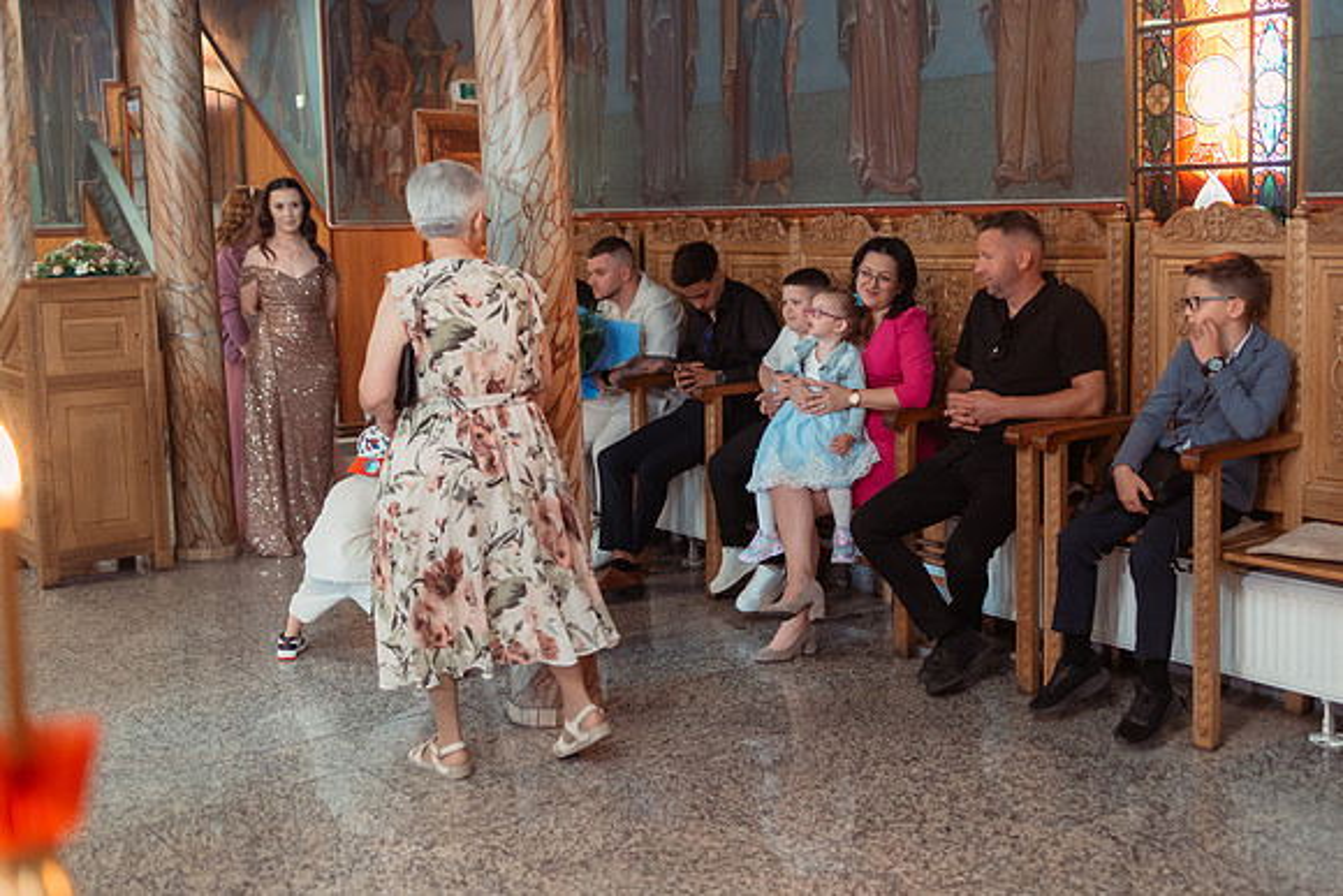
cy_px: 378
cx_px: 777
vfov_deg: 33.0
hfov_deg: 47.8
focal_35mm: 40
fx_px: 1510
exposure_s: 1/200
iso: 1600
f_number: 1.8
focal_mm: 35
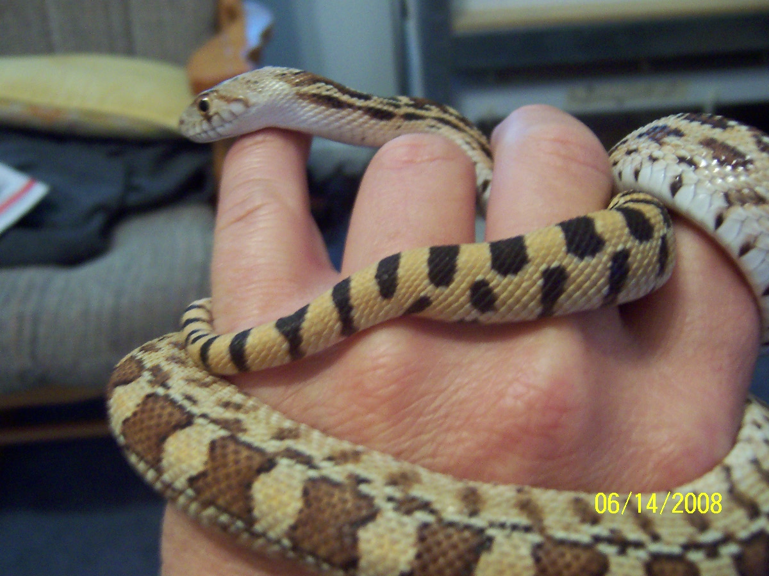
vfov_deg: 39.7
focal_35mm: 36
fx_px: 800
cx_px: 384
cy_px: 288
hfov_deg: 51.4
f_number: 2.8
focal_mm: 5.6
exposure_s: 1/10
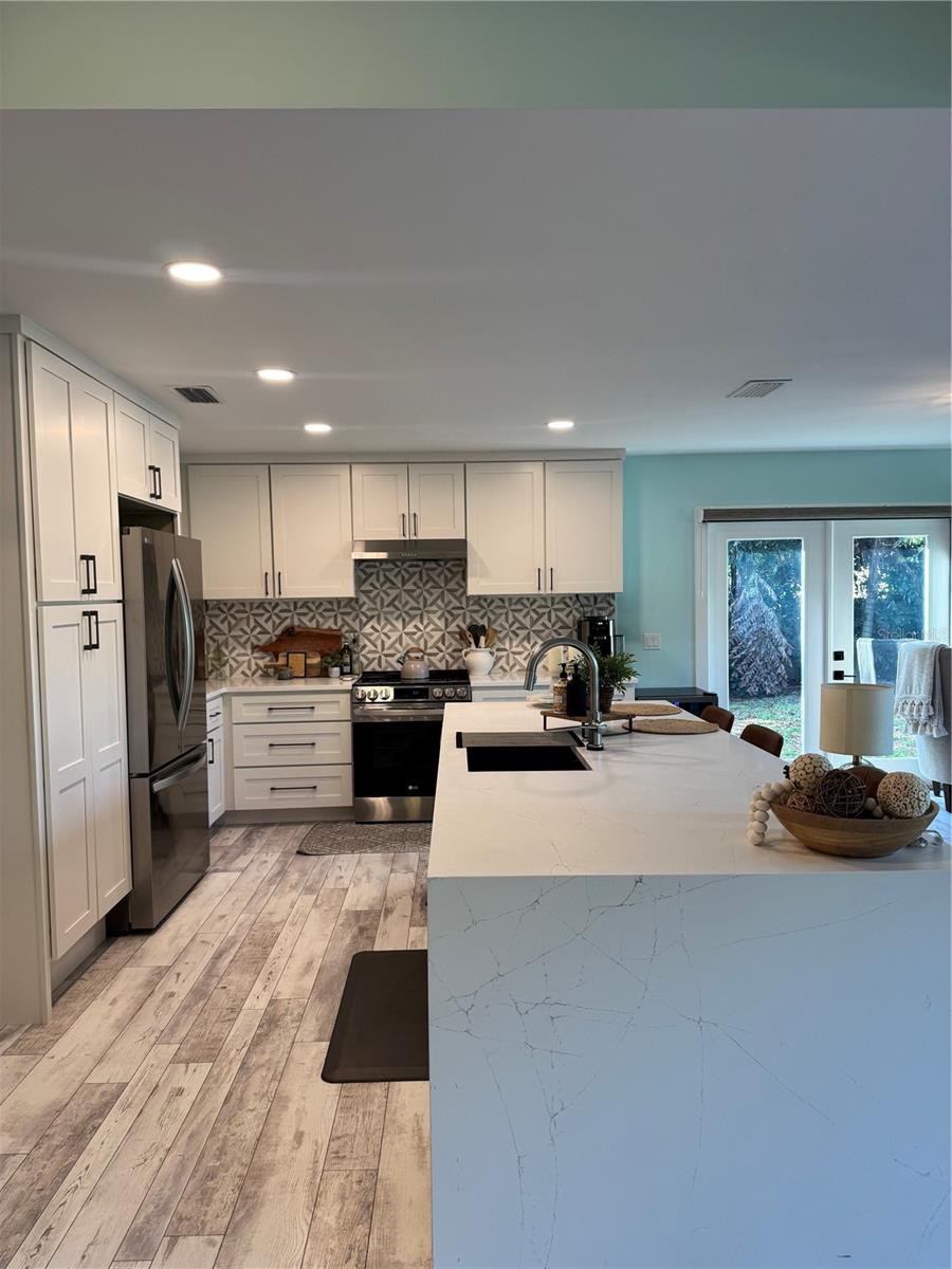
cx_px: 476
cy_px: 634
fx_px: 880
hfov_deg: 56.8
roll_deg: +2.4
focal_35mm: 24
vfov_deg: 71.6
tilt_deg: -2.9
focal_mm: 6.76
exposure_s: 1/120
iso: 125
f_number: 1.78
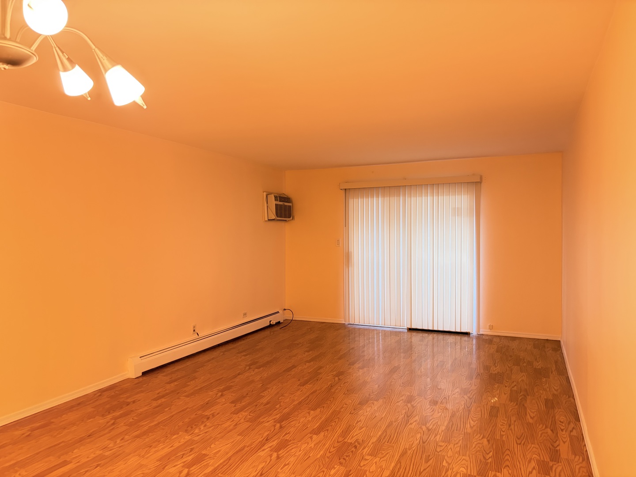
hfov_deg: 67.3
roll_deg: +0.7
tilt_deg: -2.5
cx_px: 318
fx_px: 478
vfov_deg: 53.1
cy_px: 238
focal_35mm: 26
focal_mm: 5.96
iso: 400
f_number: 1.6
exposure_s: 1/60
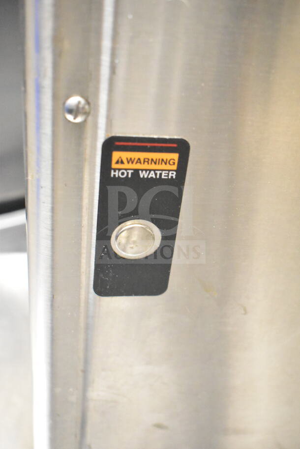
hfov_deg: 29.9
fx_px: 562
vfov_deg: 43.6
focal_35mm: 45
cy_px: 224
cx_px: 150
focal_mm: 30
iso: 11400
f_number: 4.2
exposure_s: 1/50
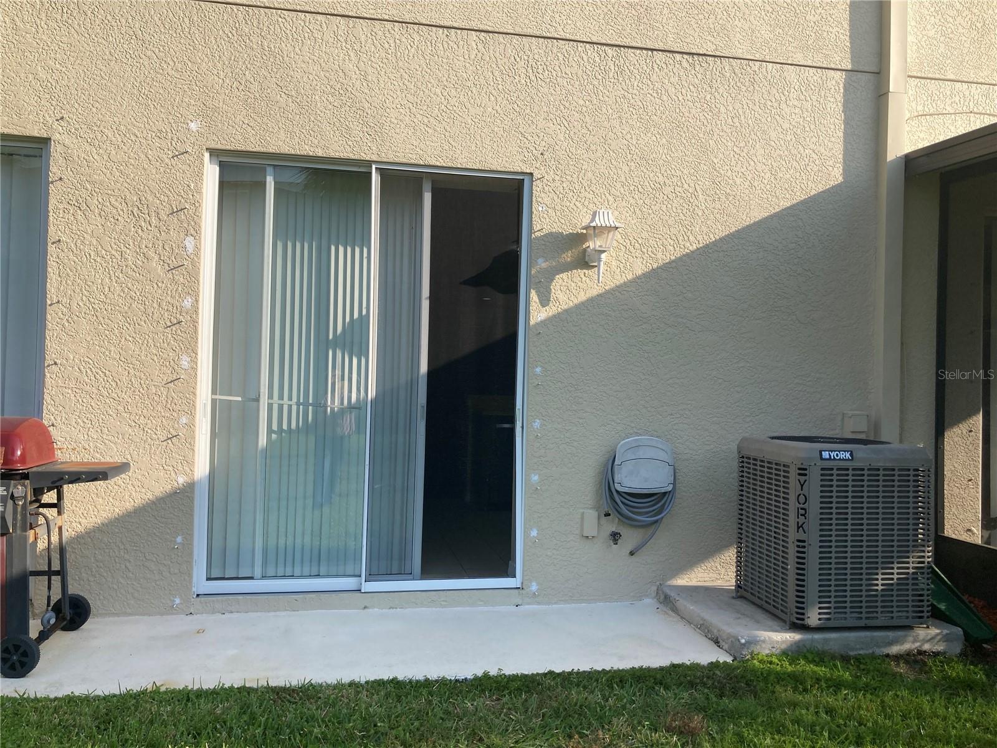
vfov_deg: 49.7
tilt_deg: +2.4
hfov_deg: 63.4
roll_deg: -0.9
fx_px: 806
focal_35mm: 28
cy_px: 374
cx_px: 498
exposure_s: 1/1091
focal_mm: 3.99
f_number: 1.8
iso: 20
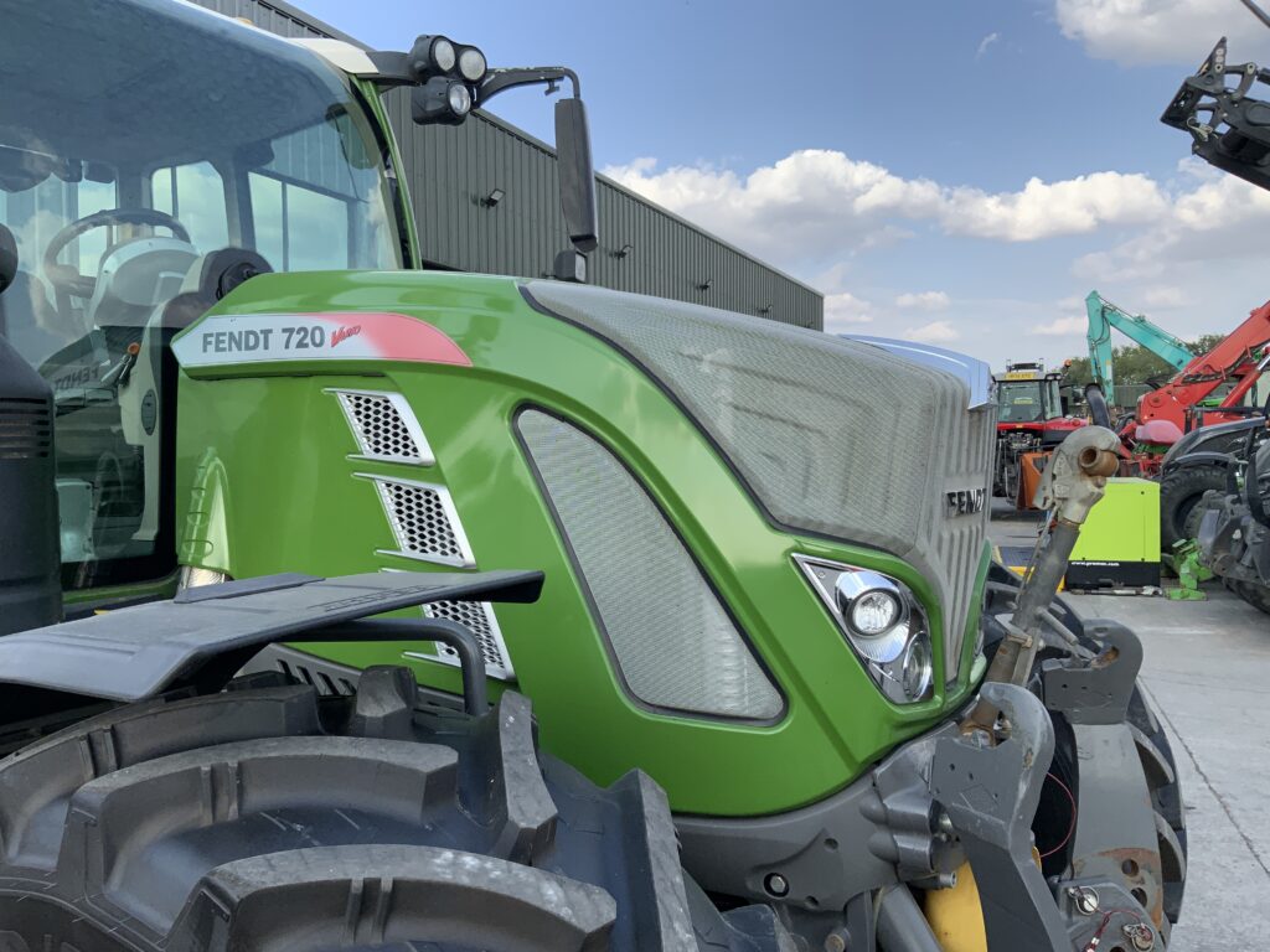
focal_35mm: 29
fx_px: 1064
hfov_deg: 61.7
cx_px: 635
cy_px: 476
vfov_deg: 48.2
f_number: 1.8
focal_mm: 3
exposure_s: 1/759
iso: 16
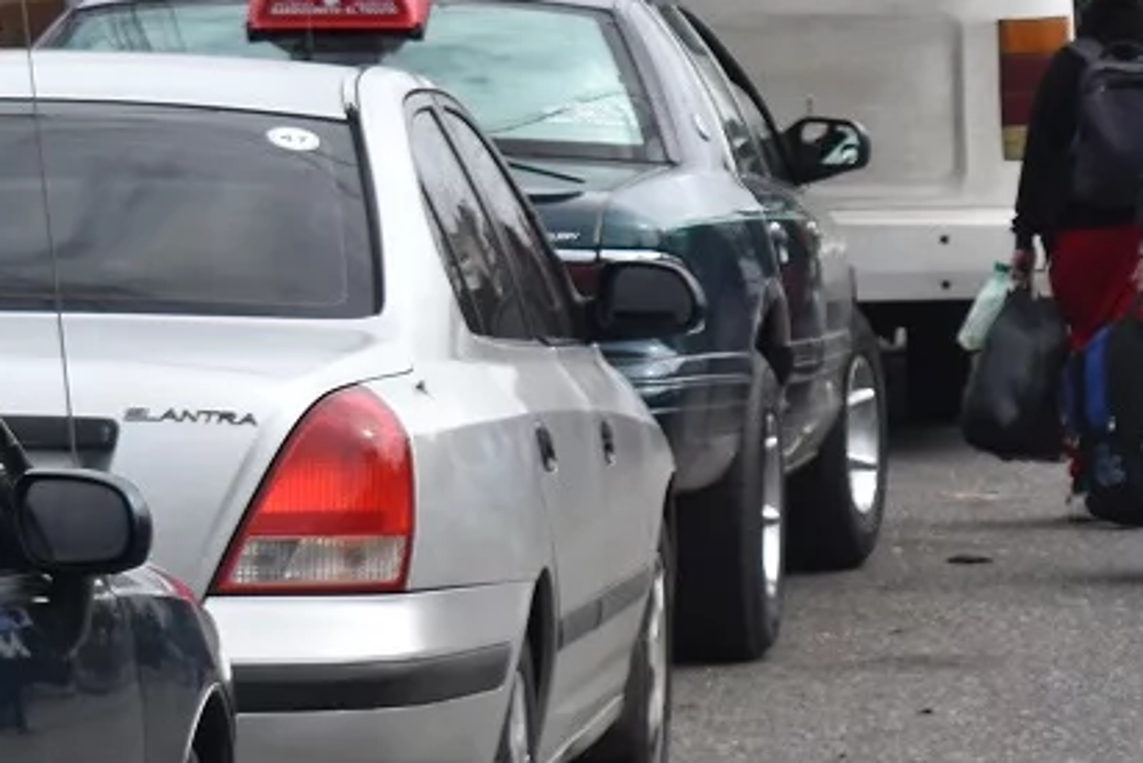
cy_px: 236
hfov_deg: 7.4
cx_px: 1609
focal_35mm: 273
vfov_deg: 5.0
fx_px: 8670
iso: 200
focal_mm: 50
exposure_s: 1/400
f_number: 10
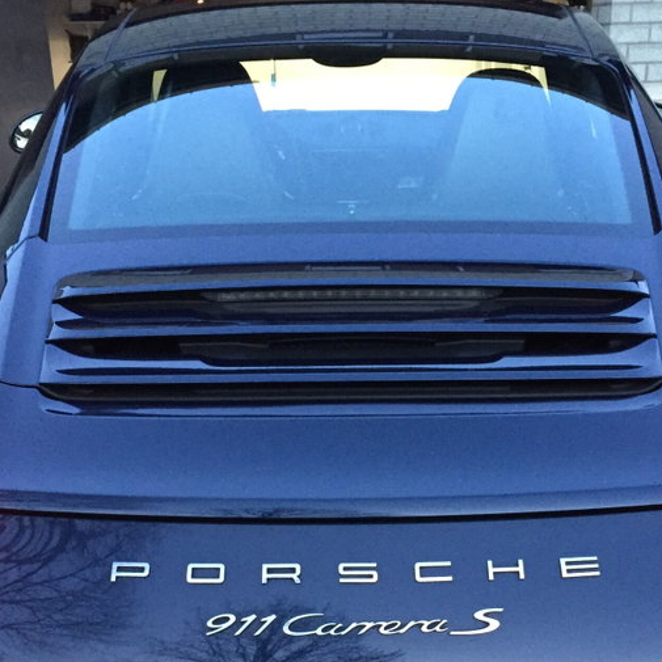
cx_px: 367
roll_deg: +1.4
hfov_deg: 32.8
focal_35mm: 52
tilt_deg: -22.6
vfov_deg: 32.2
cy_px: 498
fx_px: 1125
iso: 250
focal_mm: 4.15
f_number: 2.2
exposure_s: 1/25
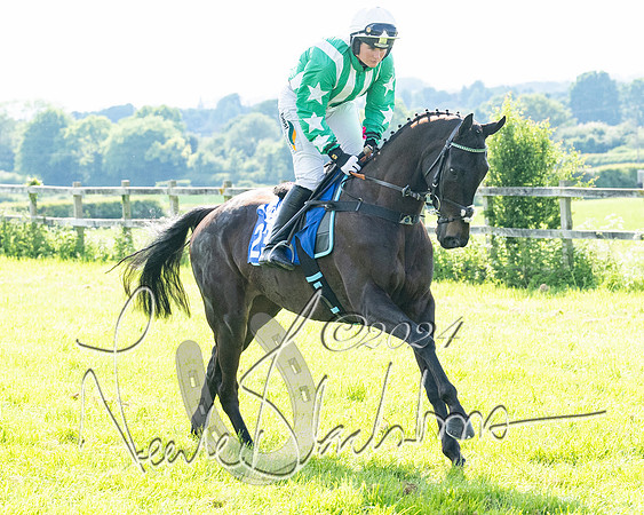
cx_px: 331
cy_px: 204
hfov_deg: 9.1
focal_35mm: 213
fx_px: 4053
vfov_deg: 7.3
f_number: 5
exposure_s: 1/1600
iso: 400
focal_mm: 86
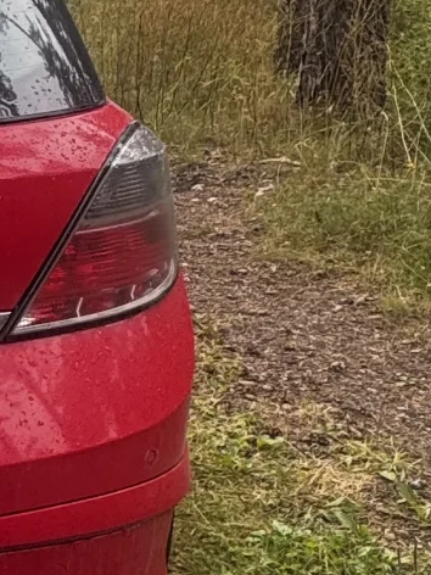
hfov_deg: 15.9
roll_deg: -0.4
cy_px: 149
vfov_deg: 25.4
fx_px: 1262
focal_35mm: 76
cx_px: -386
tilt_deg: -10.7
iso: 40
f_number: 2.2
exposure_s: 1/157
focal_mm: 2.22
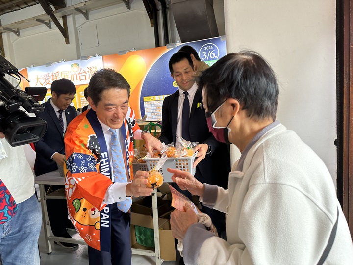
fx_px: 245
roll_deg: +3.6
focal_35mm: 24
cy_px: 132
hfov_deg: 71.6
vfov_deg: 56.8
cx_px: 176
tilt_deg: -8.1
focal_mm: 6.86
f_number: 1.78
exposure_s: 1/120
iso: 160
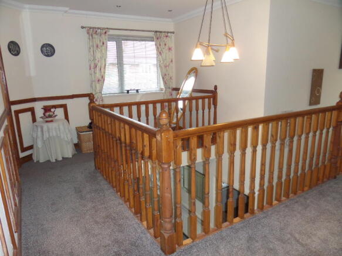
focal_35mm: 24
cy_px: 128
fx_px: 237
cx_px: 171
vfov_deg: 56.8
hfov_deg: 71.6
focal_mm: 4
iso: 320
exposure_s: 1/30
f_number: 3.2
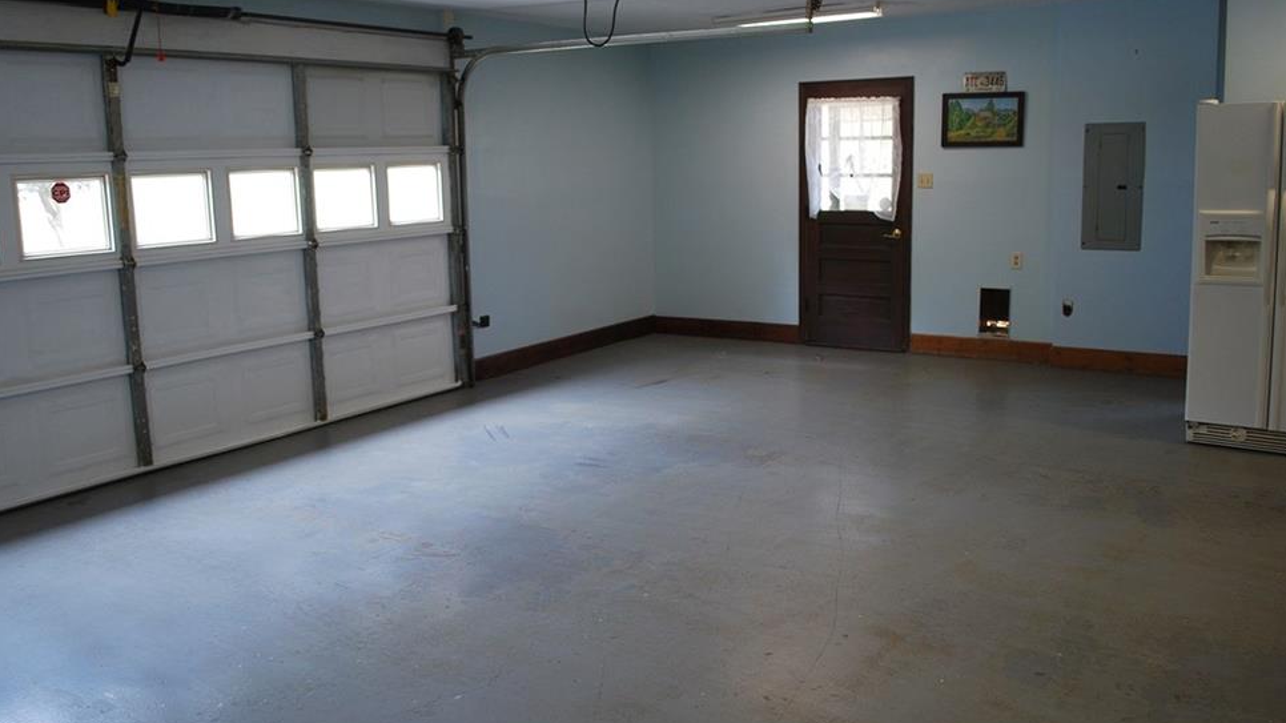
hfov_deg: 64.3
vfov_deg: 38.9
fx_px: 1023
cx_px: 614
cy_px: 345
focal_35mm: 30
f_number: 3.5
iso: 200
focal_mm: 18
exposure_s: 1/30
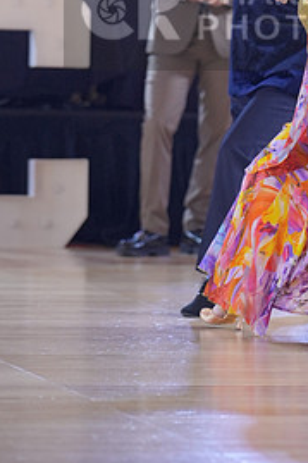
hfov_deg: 4.2
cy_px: 14
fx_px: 4163
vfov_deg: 6.3
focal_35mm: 324
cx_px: 302
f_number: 2
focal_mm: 100
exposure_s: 1/500
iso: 1000
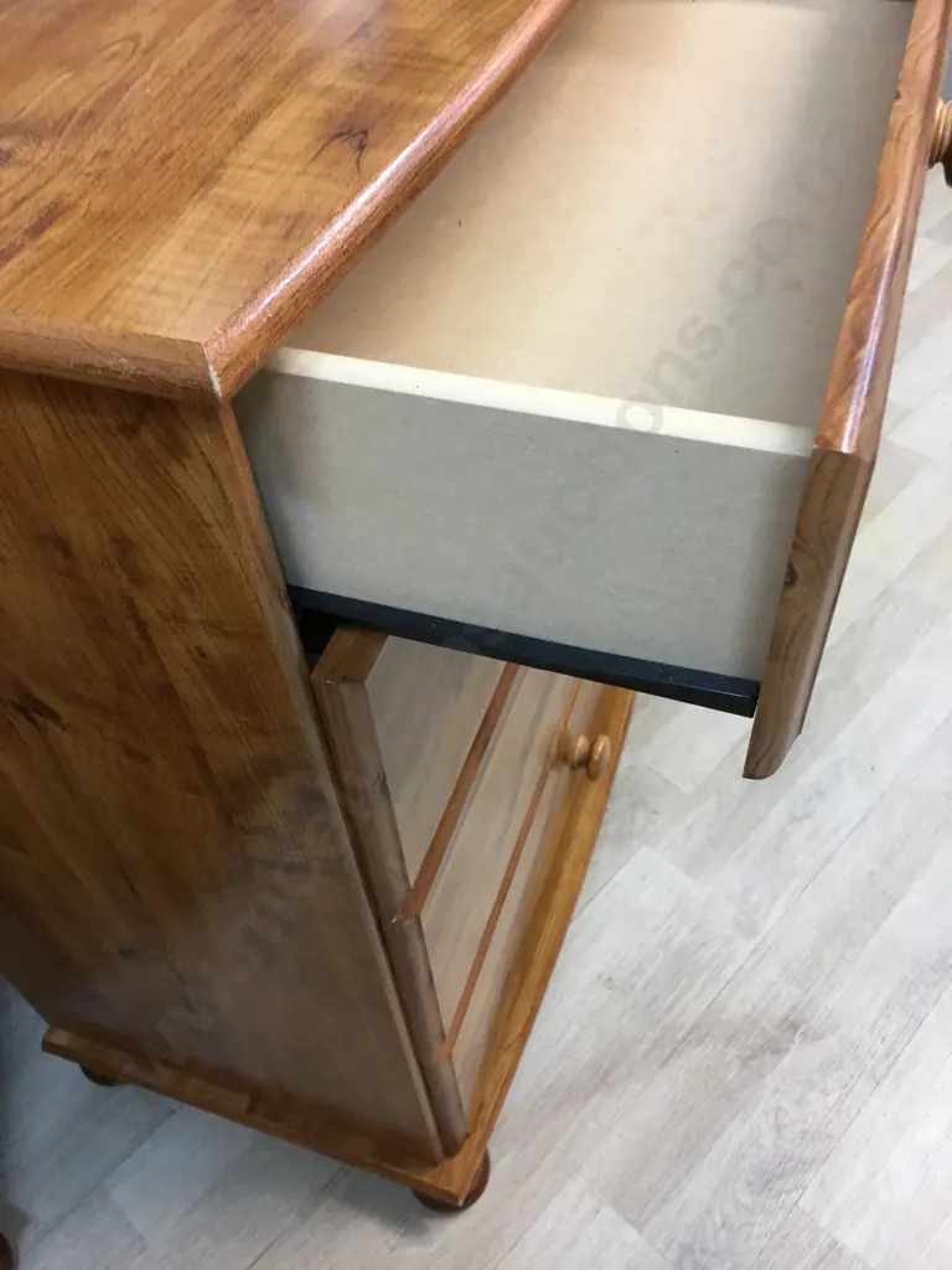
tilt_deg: -48.4
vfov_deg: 61.7
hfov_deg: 48.2
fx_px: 1063
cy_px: 635
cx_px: 476
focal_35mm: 29
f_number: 2.2
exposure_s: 1/17
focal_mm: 4.15
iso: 50
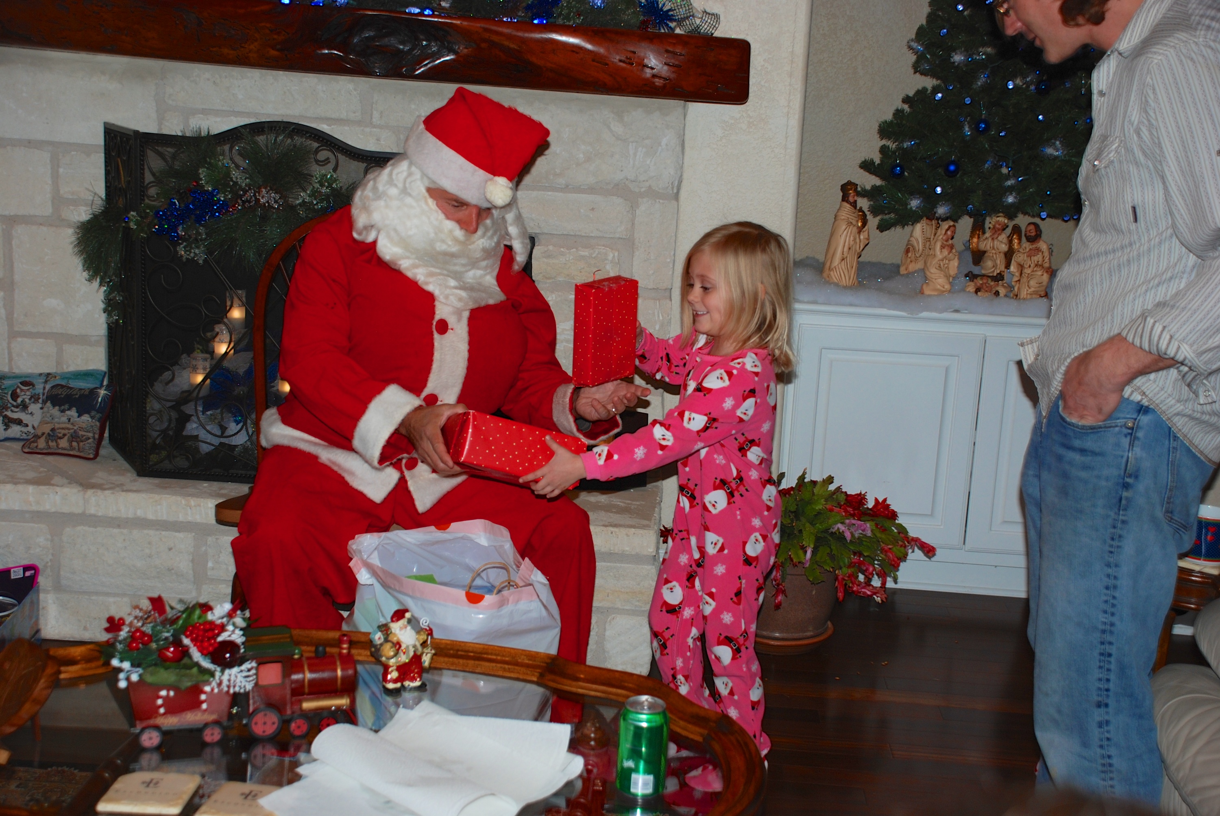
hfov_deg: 41.1
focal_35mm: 48
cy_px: 408
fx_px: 1629
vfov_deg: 28.1
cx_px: 610
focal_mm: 32
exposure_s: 1/60
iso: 200
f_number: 4.2
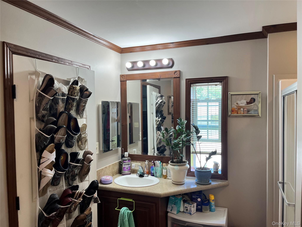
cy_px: 114
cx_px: 151
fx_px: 227
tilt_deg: -2.5
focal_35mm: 26
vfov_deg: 53.1
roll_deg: +1.4
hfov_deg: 67.3
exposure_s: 1/120
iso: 64
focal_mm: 5.1
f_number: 1.6
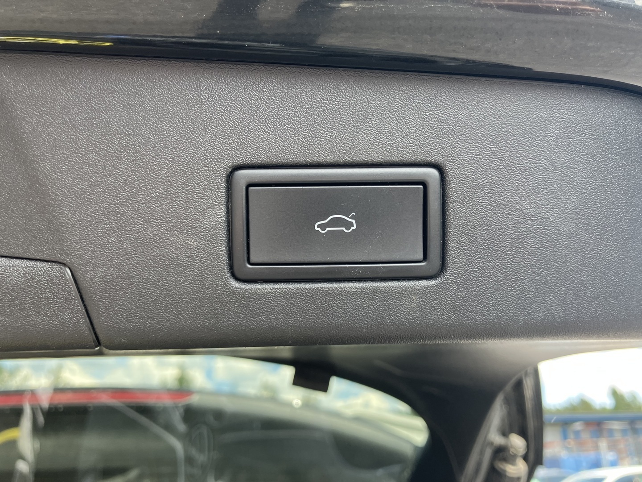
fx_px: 519
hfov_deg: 63.4
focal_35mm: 28
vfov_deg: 49.7
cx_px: 321
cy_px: 241
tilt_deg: +25.3
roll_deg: +1.6
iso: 32
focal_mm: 3.99
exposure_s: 1/138
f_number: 1.8
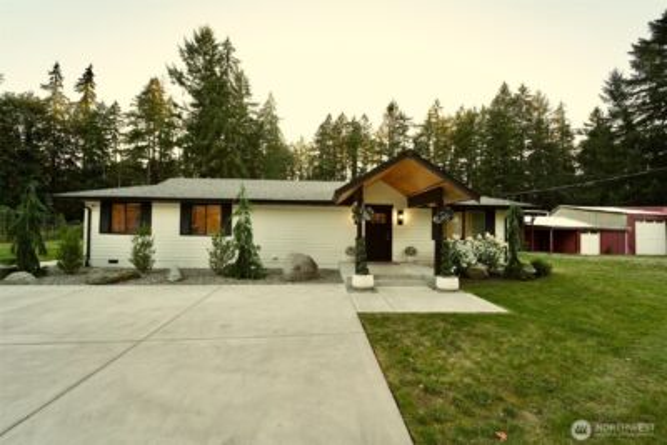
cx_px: 334
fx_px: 259
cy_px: 222
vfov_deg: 81.3
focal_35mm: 14
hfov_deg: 104.2
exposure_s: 1/80
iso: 100
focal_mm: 14
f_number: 4.5
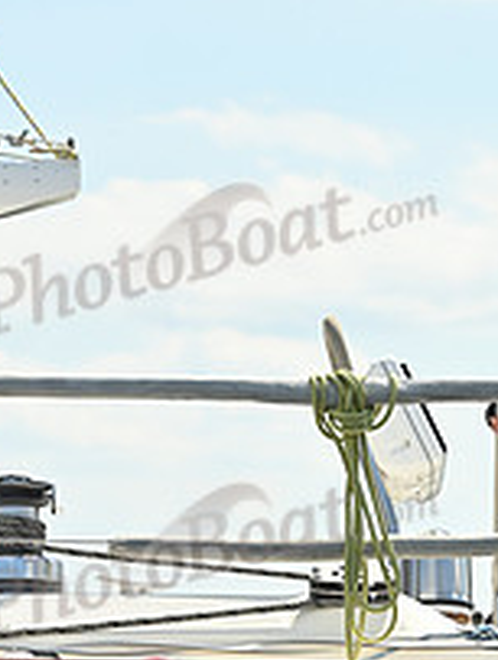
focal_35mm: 318
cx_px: 607
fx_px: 6081
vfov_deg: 6.2
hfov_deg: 4.7
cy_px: 676
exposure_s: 1/1250
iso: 250
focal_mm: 116
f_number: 7.1
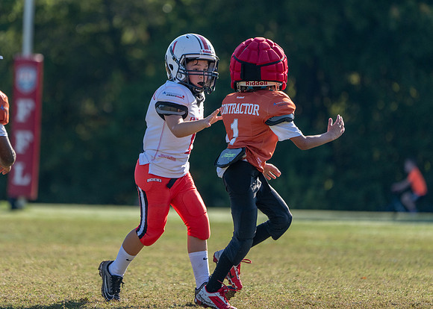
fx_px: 6552
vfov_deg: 2.7
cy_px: 128
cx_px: 181
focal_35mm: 533
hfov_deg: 3.8
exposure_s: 1/1600
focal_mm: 400
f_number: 5.6
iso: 500
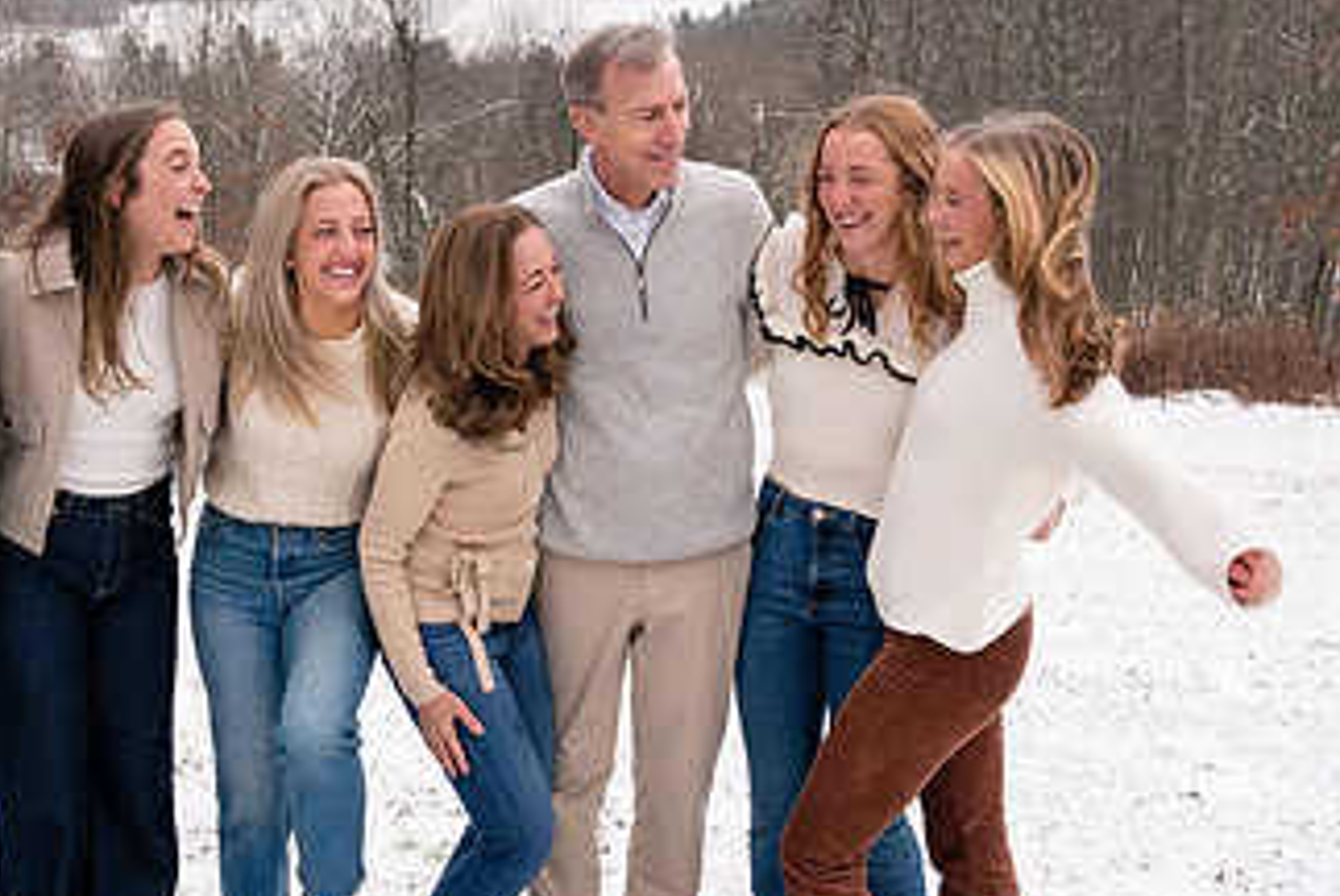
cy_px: 533
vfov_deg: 22.3
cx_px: 361
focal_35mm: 61
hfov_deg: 32.3
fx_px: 2273
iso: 400
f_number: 6.3
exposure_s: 1/250
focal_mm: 34
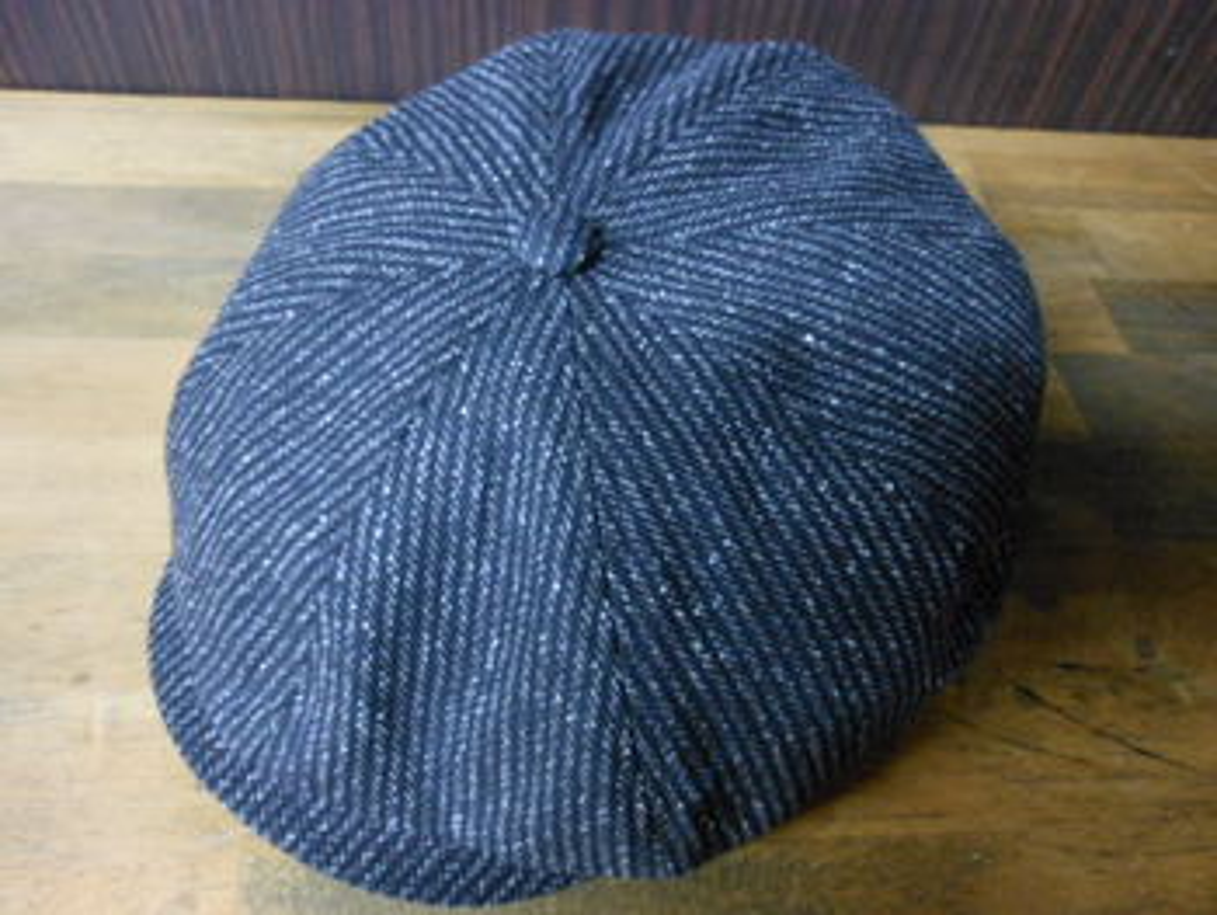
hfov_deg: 63.4
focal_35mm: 28
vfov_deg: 49.8
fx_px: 985
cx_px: 608
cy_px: 458
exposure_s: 1/5
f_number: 3.7
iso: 400
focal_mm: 5
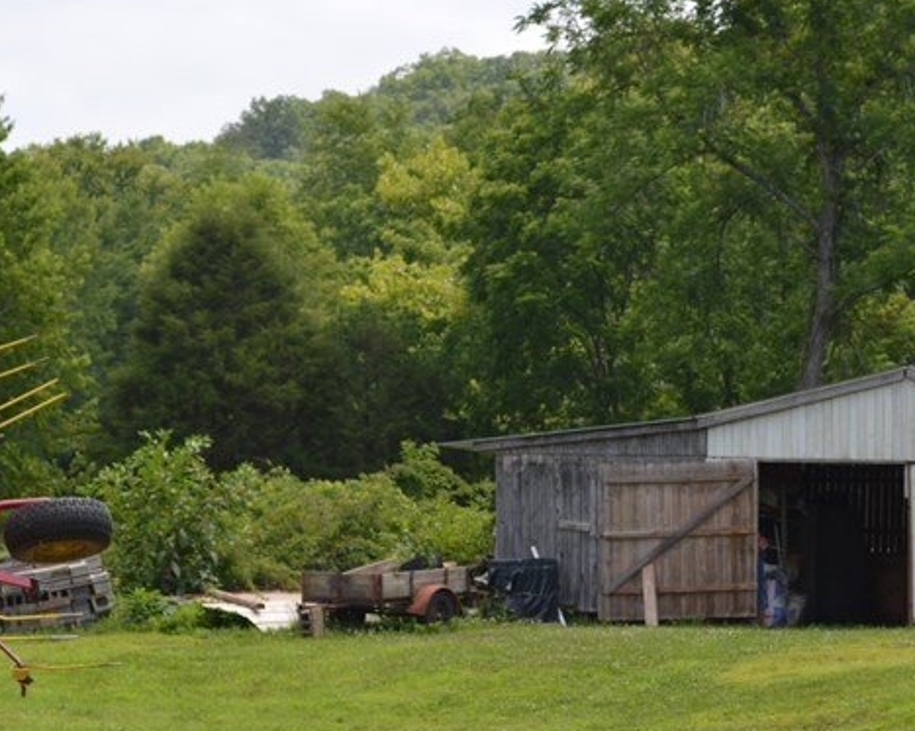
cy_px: 521
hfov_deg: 10.7
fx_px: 4874
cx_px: 742
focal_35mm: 180
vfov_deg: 8.6
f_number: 8
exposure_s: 1/200
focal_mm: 55
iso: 100
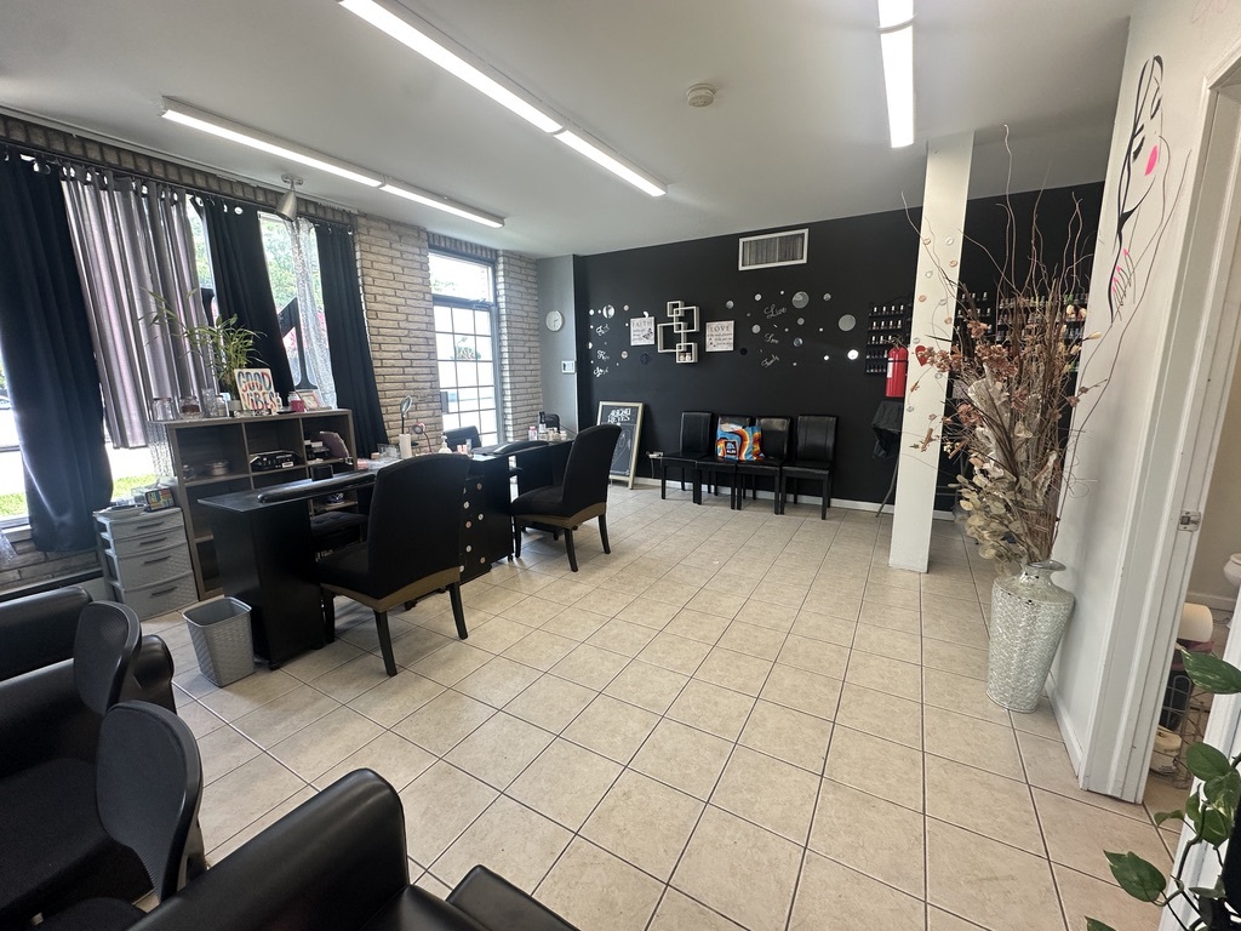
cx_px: 620
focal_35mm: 14
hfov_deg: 102.1
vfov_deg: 85.7
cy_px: 466
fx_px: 502
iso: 125
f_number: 2.2
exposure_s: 1/99
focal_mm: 2.22
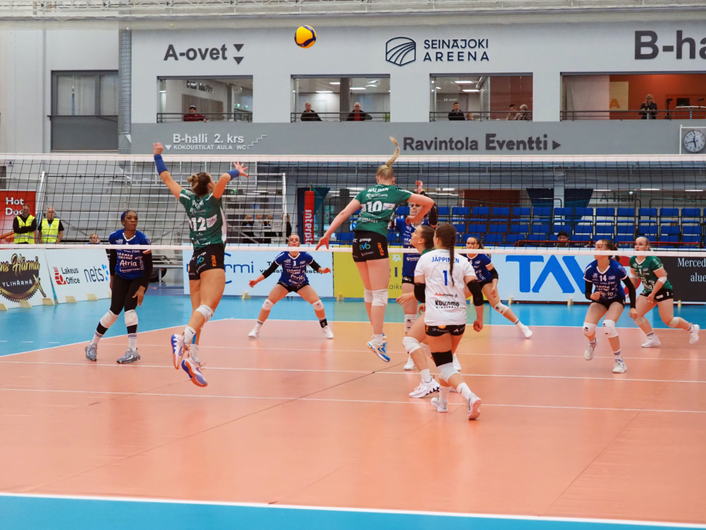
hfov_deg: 21.3
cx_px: 353
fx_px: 1876
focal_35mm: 92
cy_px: 265
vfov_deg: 16.1
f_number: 3.2
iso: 3200
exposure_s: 1/640
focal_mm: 46
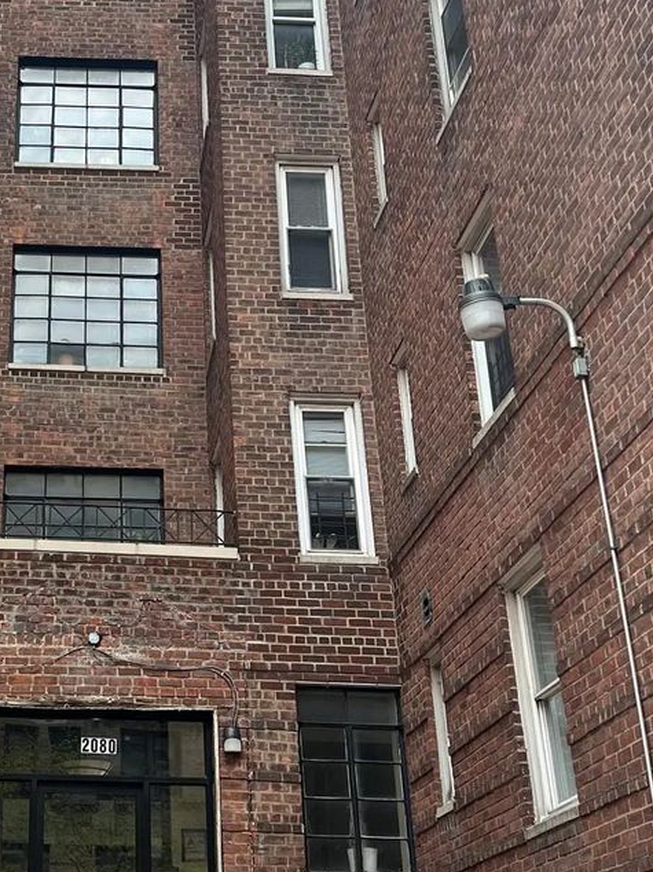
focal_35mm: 56
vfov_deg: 34.3
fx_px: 1409
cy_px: 375
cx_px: 70
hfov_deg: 25.3
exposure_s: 1/581
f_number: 1.5
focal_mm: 5.7
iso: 50
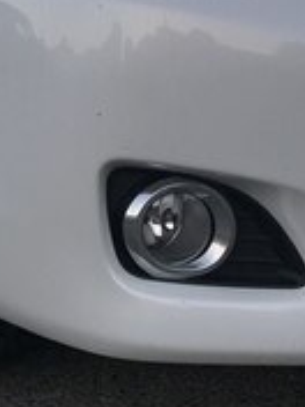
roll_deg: +1.4
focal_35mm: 79
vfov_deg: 23.3
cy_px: -32
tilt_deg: +0.5
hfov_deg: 18.5
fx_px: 928
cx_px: 79
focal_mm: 3.99
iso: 20
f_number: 1.8
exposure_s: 1/217
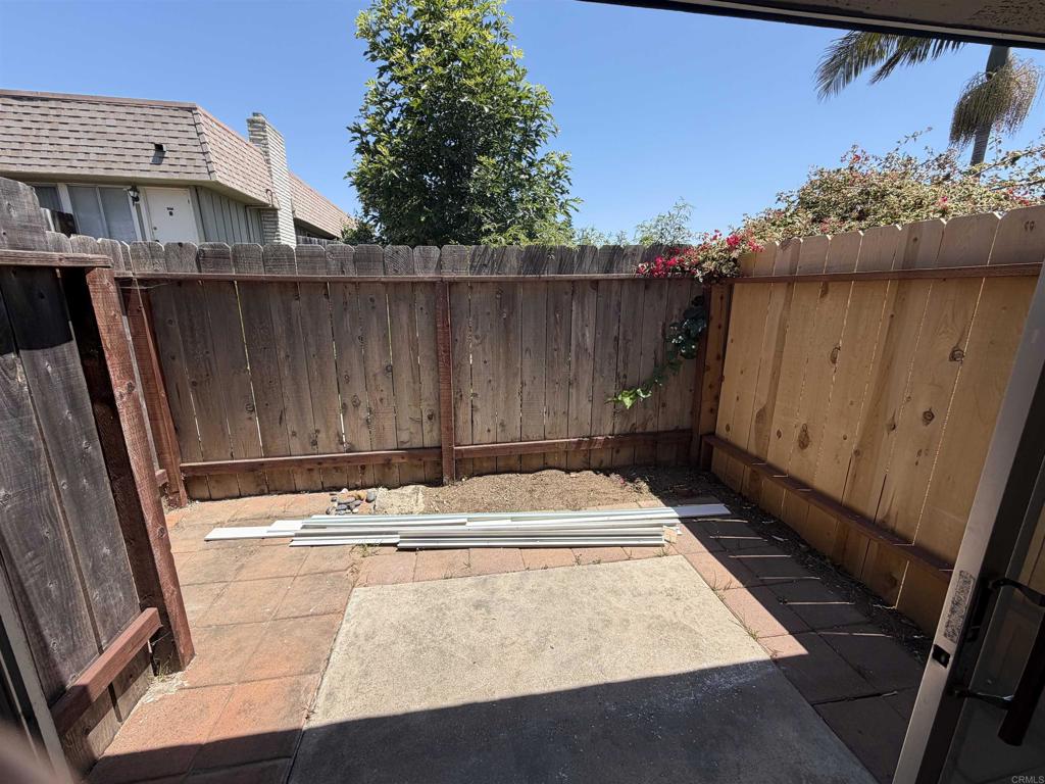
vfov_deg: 85.7
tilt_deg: -12.9
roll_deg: +0.5
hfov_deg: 102.1
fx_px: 423
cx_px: 522
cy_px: 392
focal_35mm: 14
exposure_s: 1/770
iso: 32
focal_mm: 2.22
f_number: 2.2
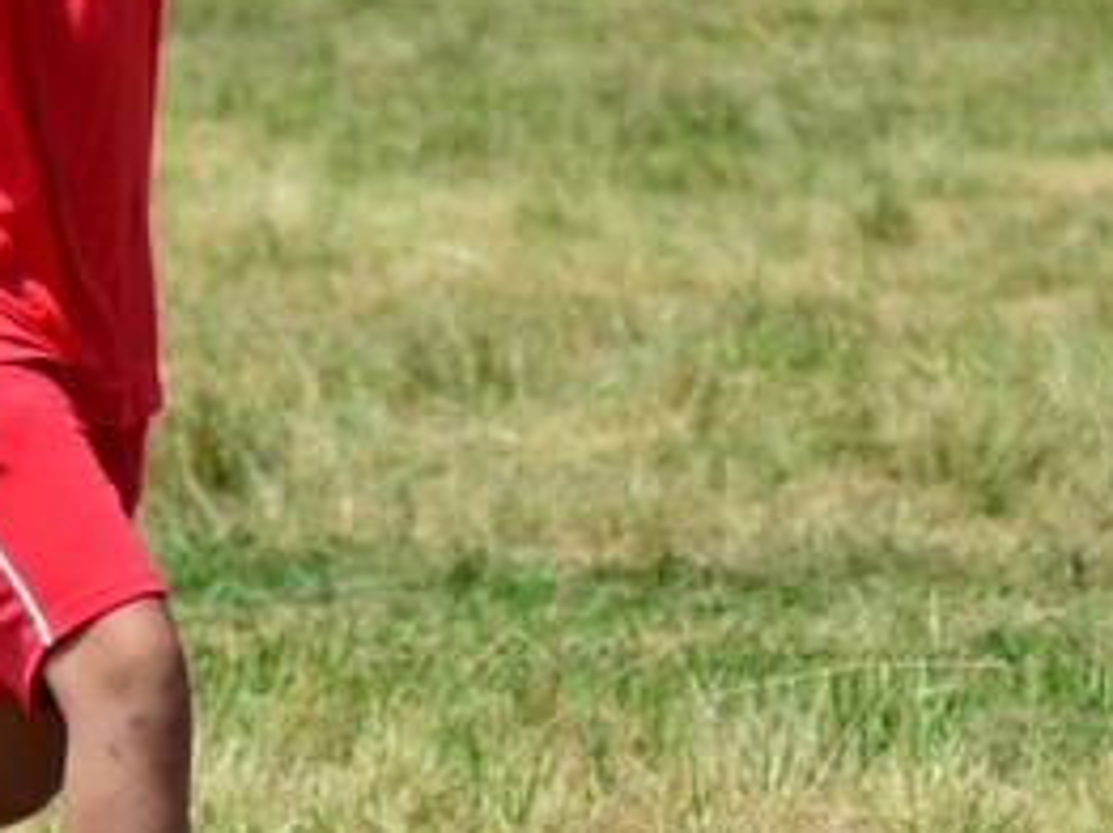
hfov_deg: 5.0
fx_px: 12689
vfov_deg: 3.8
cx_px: -55
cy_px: -6
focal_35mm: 395
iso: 100
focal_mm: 70
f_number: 4
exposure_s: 1/800
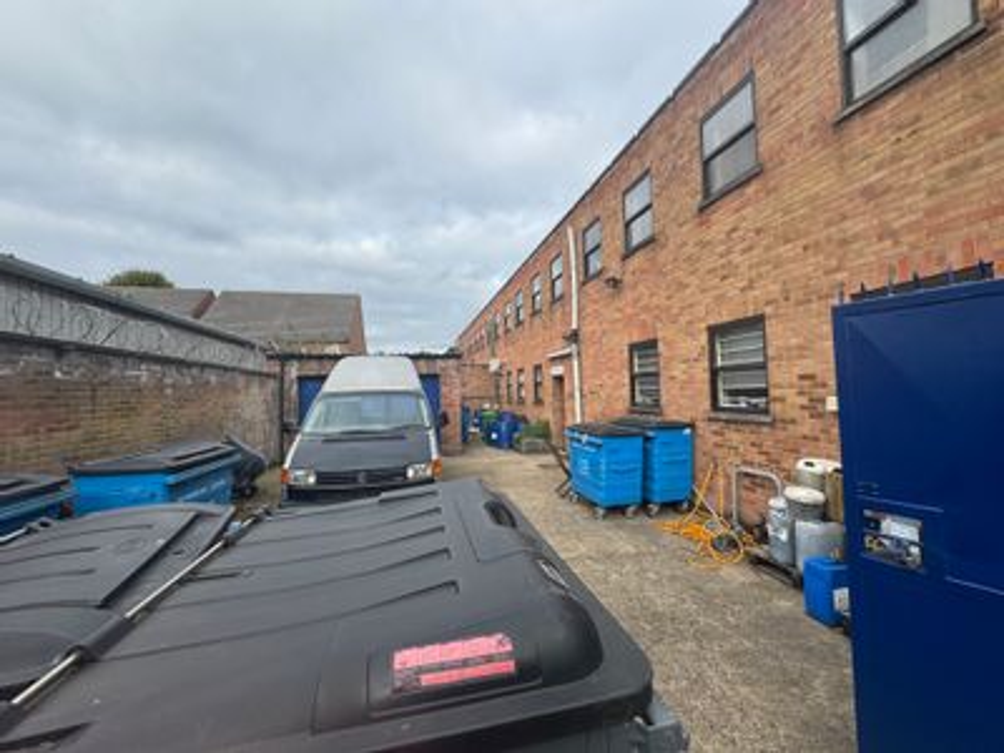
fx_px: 406
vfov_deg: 85.7
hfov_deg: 102.1
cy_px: 376
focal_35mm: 14
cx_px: 502
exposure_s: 1/741
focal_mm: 2.22
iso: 40
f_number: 2.2
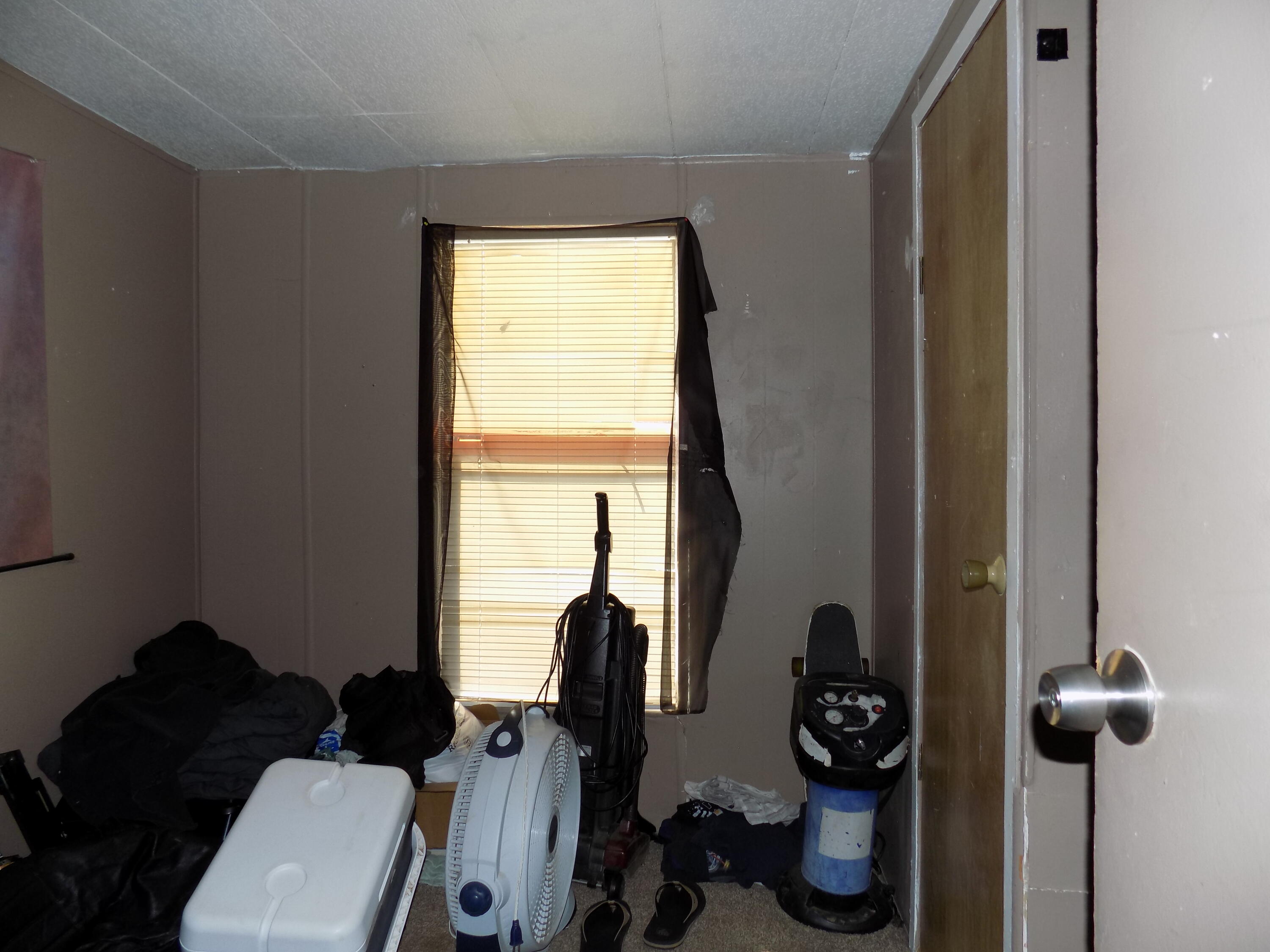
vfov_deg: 58.9
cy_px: 476
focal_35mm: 23
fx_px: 844
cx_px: 635
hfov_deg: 73.9
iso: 80
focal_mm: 4
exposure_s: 1/80
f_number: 3.1
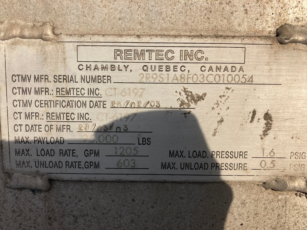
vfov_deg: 49.7
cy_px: 115
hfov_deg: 63.4
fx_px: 248
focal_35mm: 28
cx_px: 154
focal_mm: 3.99
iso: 20
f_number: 1.8
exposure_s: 1/3436
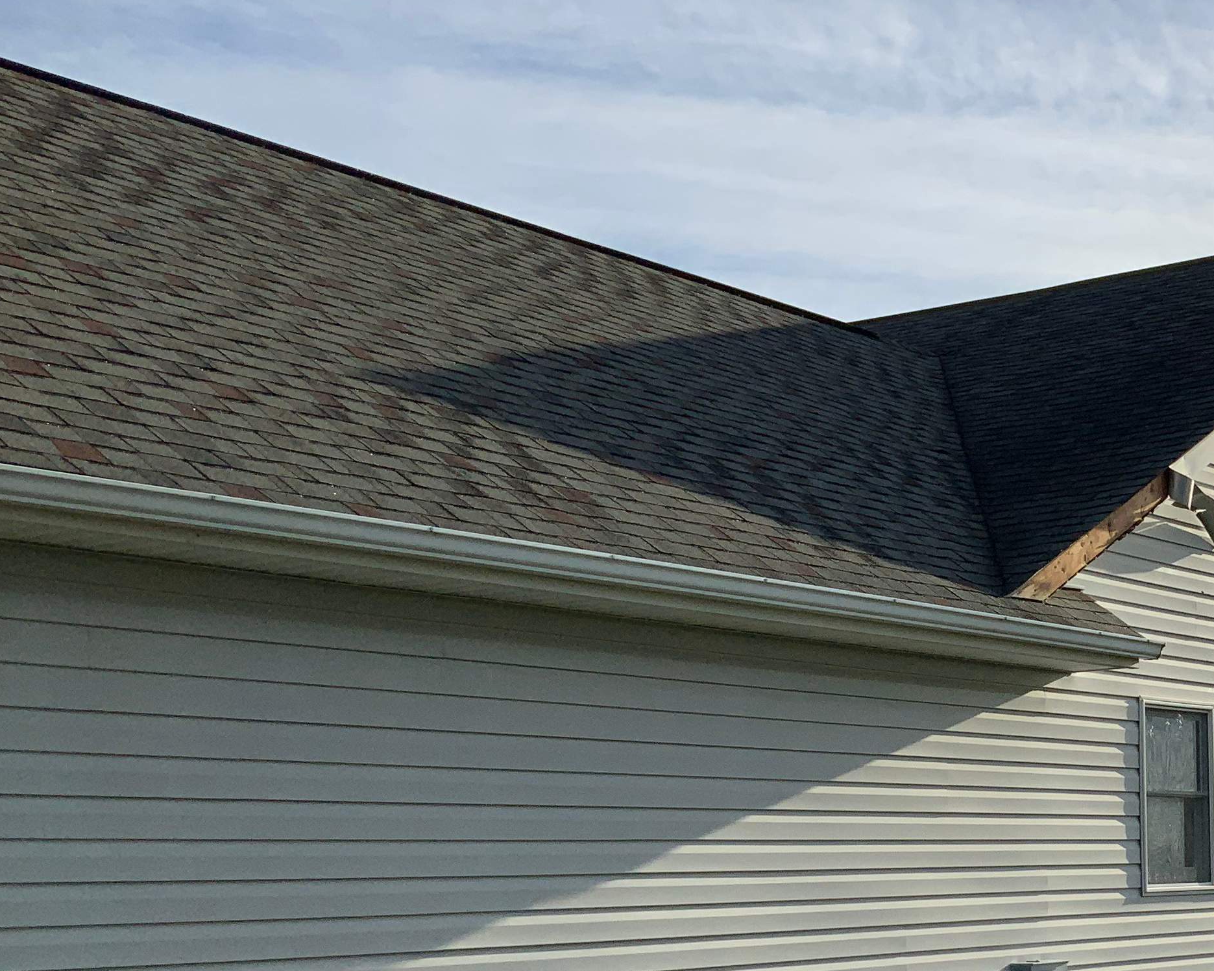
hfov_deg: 28.5
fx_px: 2192
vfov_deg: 24.7
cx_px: 1285
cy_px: 716
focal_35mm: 61
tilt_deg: +6.6
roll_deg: +1.8
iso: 20
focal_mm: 3
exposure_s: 1/4065
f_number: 1.8
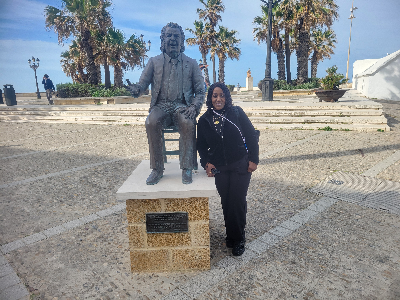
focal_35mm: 26
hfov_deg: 67.3
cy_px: 150
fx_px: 300
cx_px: 200
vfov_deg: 53.1
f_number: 1.8
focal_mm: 5.4
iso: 40
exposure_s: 1/1255
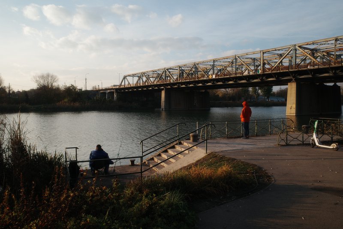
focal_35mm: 28
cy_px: 114
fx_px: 267
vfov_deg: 46.4
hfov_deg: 65.5
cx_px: 172
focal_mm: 18.3
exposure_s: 1/1600
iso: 200
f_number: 3.2
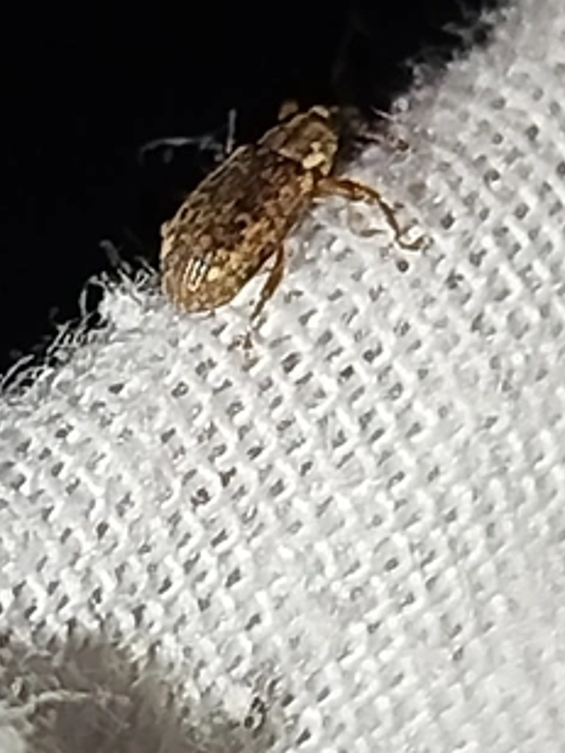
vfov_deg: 7.4
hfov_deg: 5.5
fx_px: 5832
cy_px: 293
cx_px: 262
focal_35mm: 268
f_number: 1.7
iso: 125
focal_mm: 5.31
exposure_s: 1/50
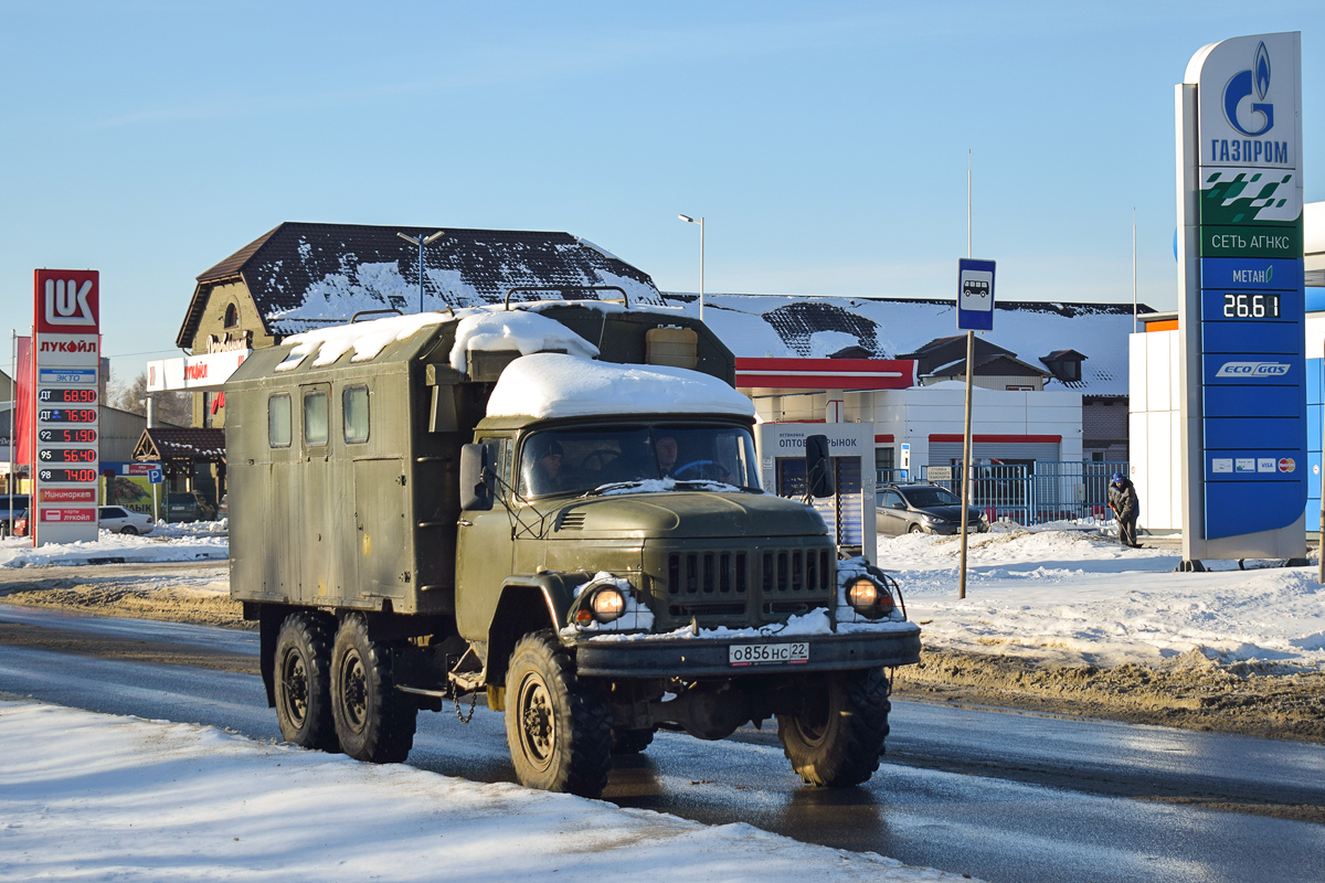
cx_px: 662
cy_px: 442
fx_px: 2650
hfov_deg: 28.1
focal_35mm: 72
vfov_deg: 18.9
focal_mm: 48
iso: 100
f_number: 5.6
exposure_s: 1/500
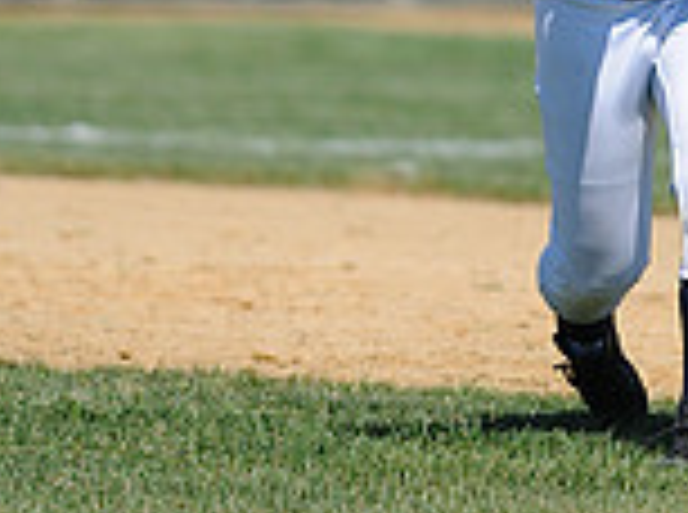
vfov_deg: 1.2
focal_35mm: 1275
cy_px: -387
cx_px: 492
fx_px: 25281
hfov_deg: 1.6
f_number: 4
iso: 200
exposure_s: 1/2000
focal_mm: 300
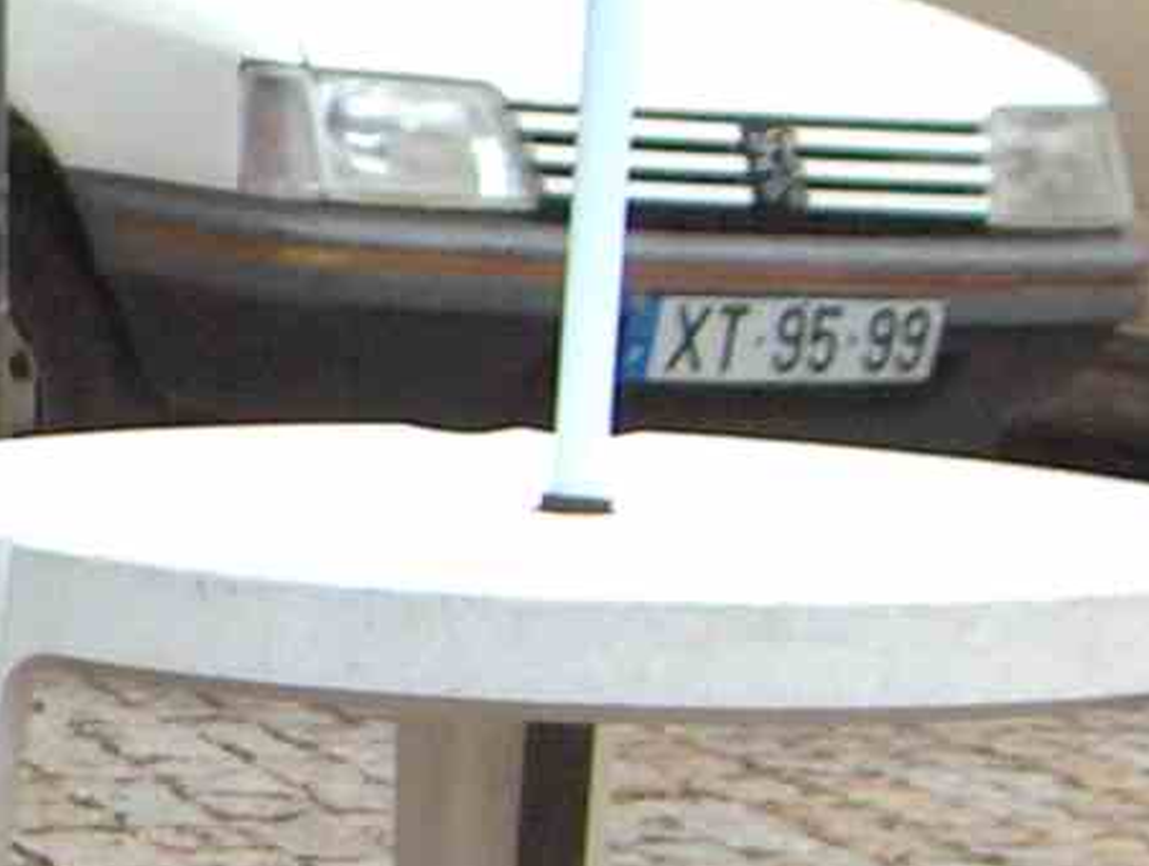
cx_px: -1027
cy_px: 642
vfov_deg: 6.6
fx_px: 7449
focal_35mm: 224
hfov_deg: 8.4
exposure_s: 1/124
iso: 188
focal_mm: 8
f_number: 2.8
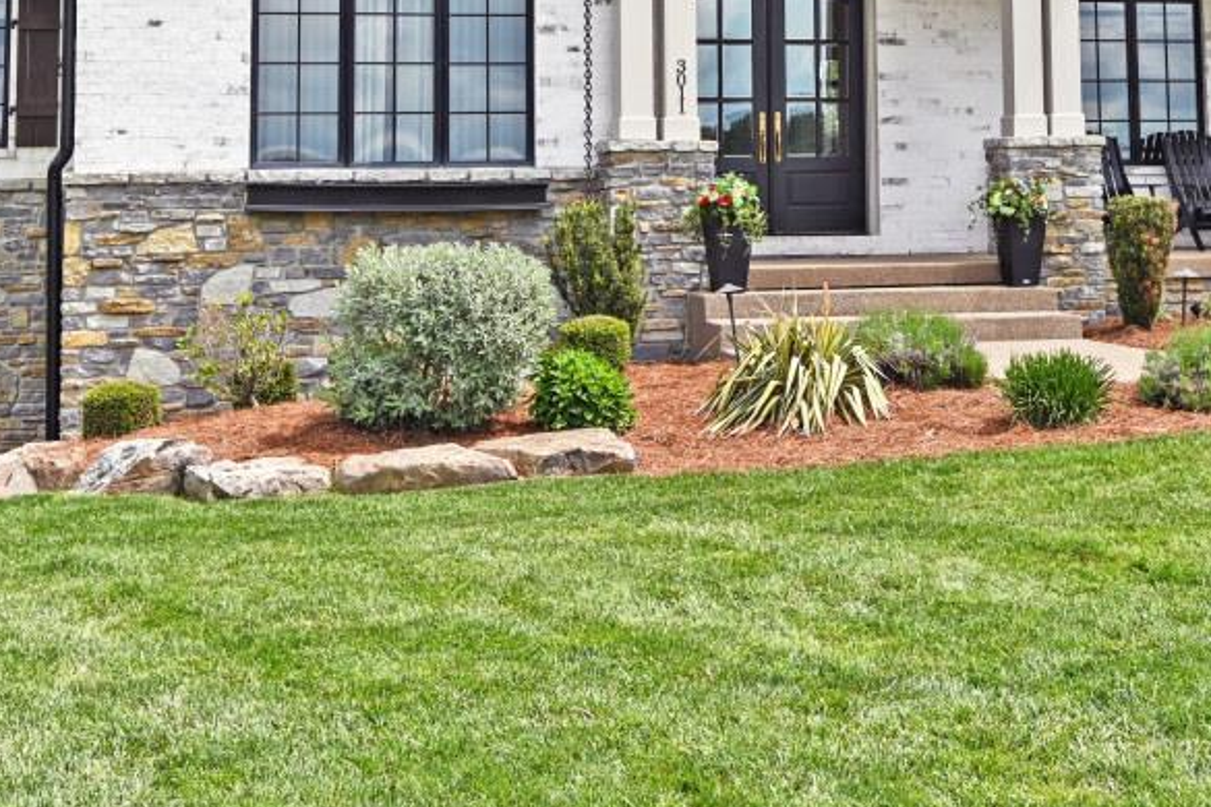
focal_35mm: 60
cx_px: 811
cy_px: -46
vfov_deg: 21.5
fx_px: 2028
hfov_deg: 33.0
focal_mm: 23.5
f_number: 7.1
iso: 100
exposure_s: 1/400
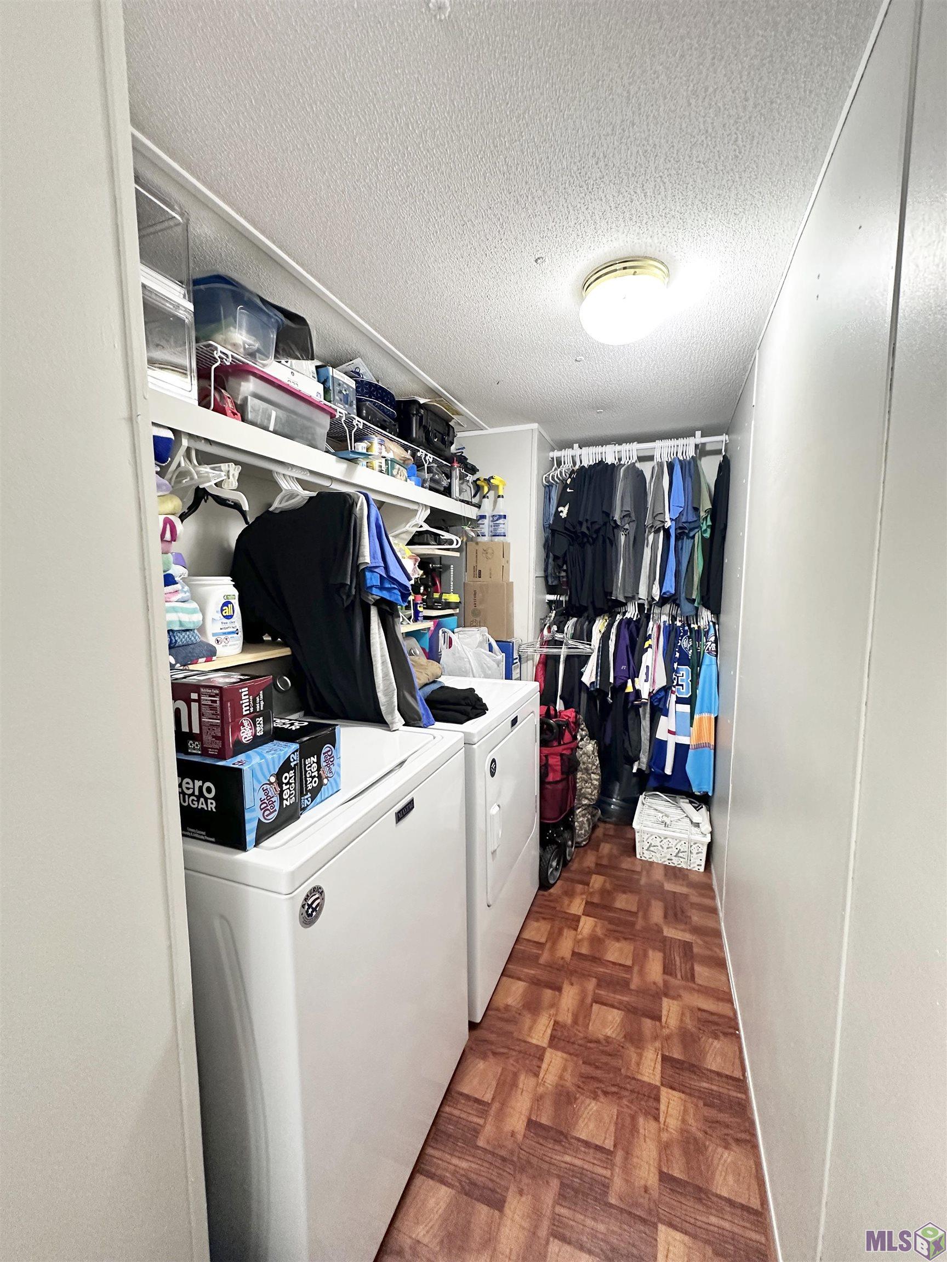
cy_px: 631
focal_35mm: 14
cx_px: 474
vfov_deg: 102.1
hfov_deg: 85.7
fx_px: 511
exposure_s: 1/60
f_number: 2.2
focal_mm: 2.22
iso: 320
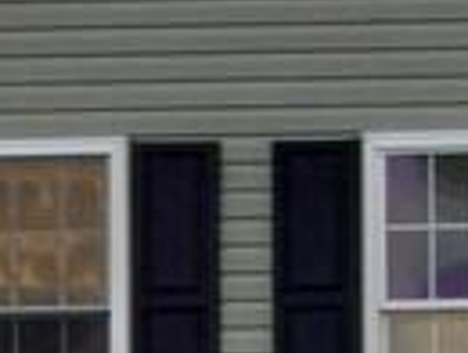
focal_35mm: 1298
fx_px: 17581
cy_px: 670
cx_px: 198
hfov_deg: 1.5
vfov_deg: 1.1
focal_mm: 29.4
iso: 360
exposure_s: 1/60
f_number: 5.6
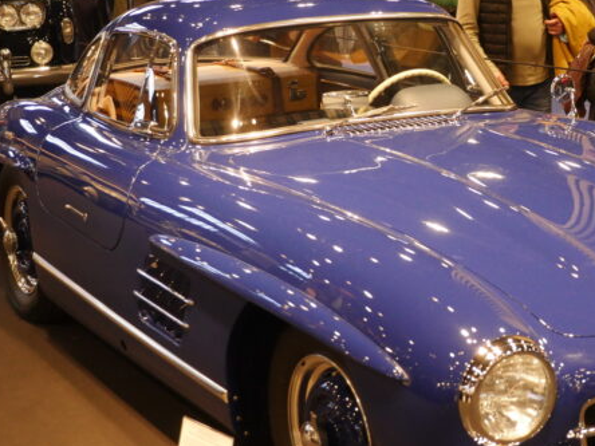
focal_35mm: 83
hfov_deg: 23.3
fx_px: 1427
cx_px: 458
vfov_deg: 17.8
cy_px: 196
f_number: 2.8
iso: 1600
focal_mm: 24
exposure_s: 1/60
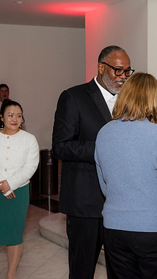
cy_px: 117
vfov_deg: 28.2
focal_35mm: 75
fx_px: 556
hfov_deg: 15.8
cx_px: 148
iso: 800
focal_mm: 40
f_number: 5
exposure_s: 1/125
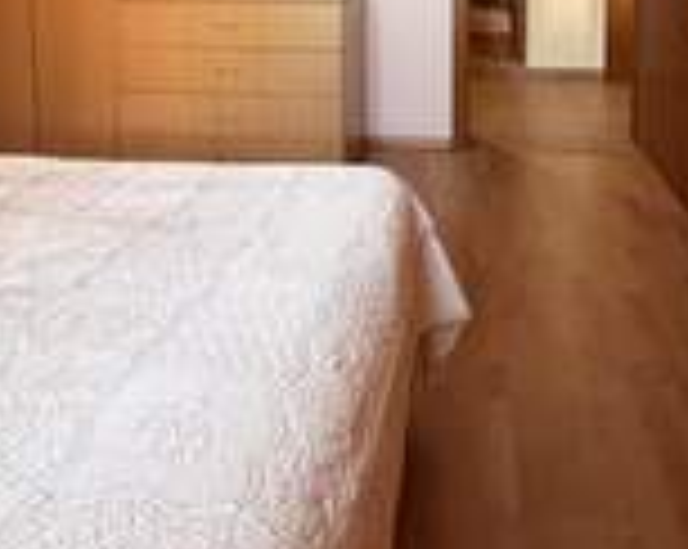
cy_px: -11
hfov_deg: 52.8
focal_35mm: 34
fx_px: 691
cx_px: 373
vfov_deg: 38.1
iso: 320
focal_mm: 2.22
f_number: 2.2
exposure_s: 1/90
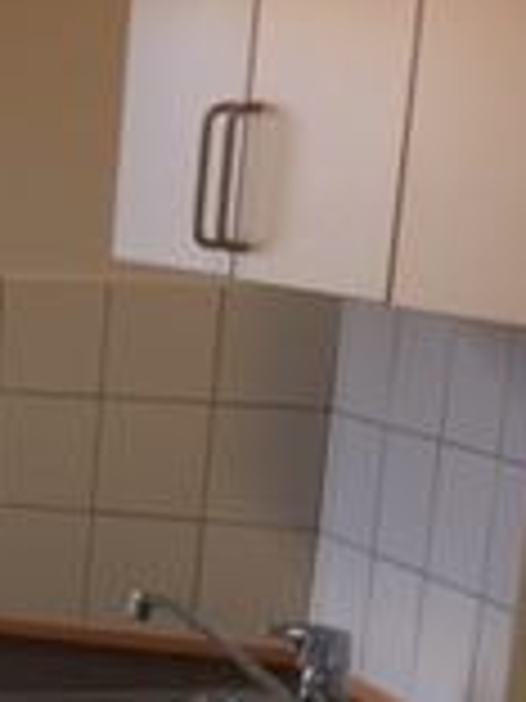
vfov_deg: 15.6
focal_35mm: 119
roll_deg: -0.2
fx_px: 2411
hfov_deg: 11.5
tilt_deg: -18.5
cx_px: -441
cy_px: 958
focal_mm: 4.15
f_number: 2.2
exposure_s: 1/33
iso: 32
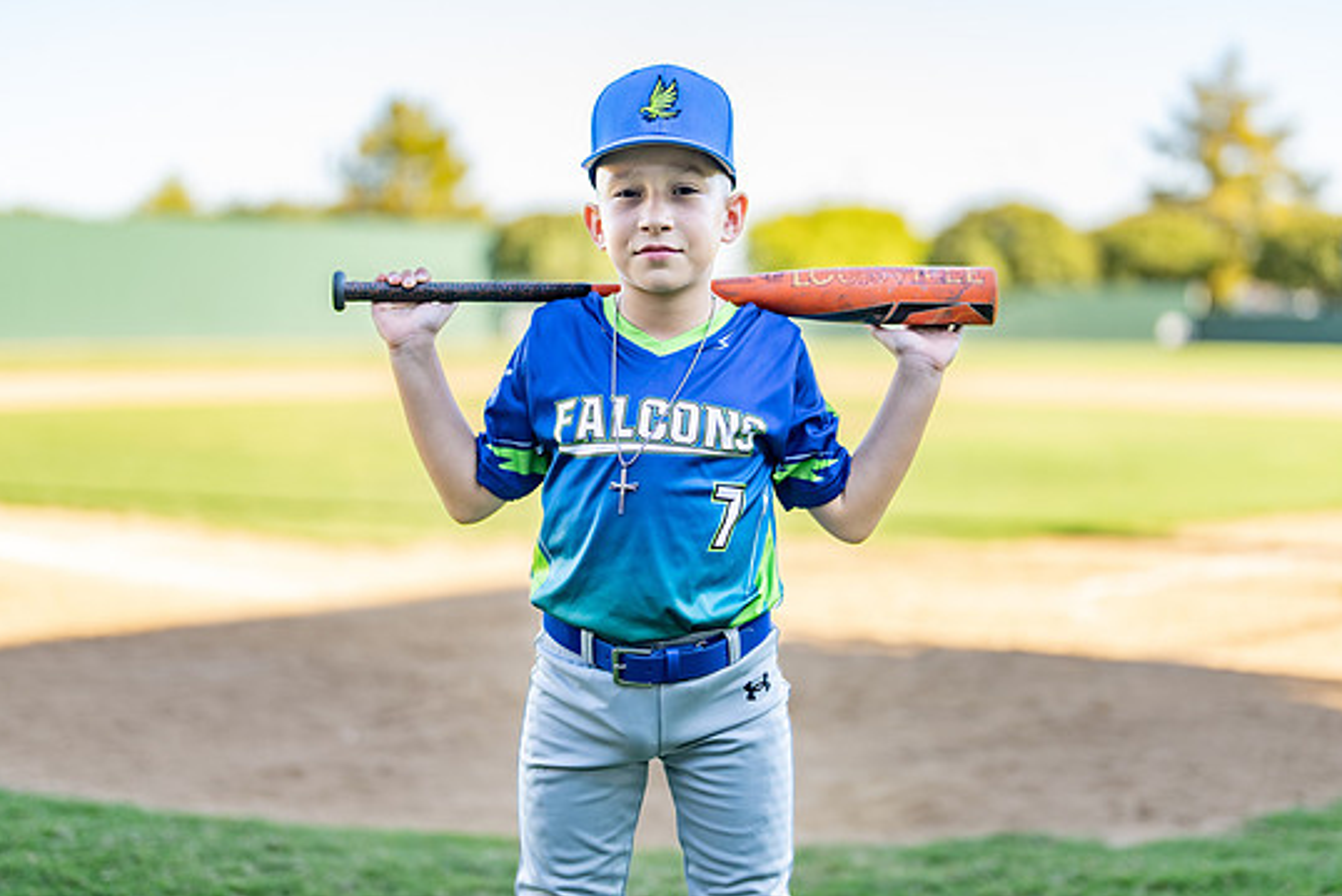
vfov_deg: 21.9
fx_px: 2312
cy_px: 412
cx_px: 722
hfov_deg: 32.4
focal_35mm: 62
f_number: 1.2
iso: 100
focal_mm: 50
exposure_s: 1/1250
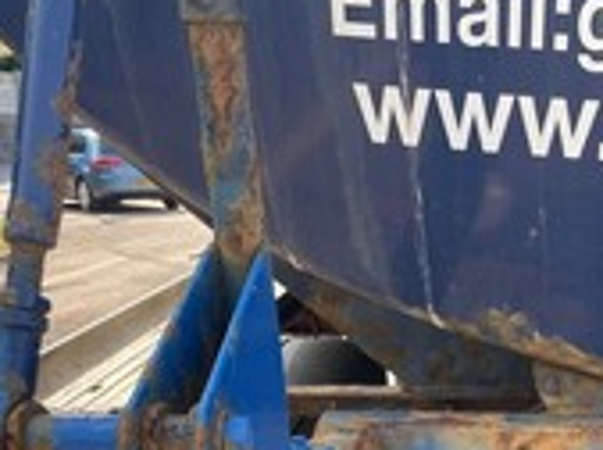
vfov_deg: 25.9
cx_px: 507
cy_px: 425
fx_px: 939
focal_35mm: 54
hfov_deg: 34.2
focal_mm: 4.2
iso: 32
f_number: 1.6
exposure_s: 1/387
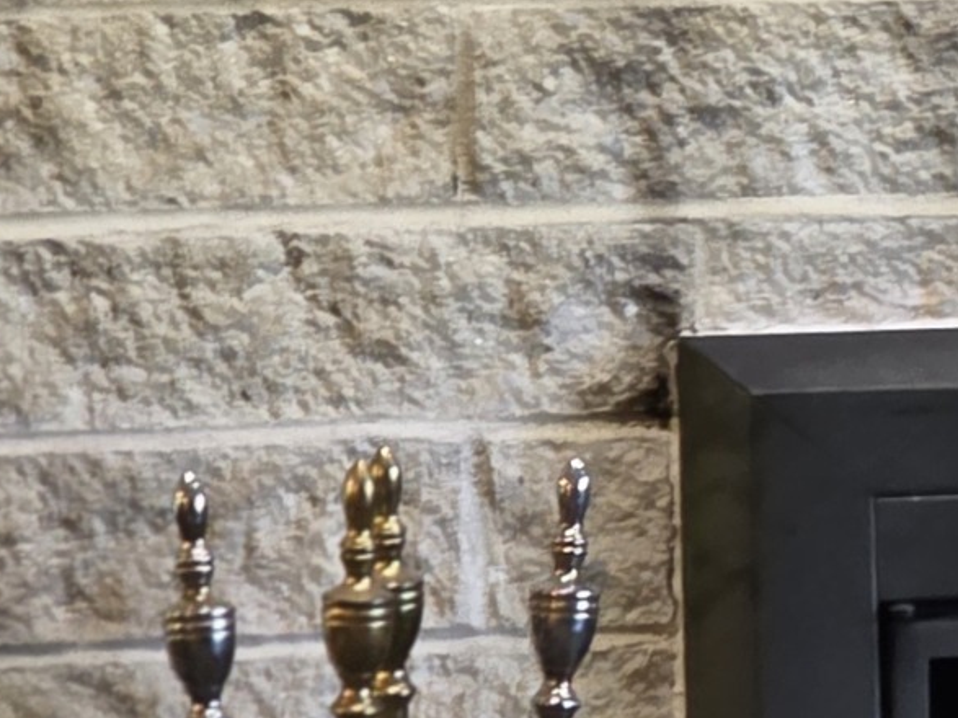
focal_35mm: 361
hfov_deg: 5.4
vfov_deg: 4.1
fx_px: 9989
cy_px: 225
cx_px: 2038
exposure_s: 1/30
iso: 250
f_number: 2.4
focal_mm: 7.9
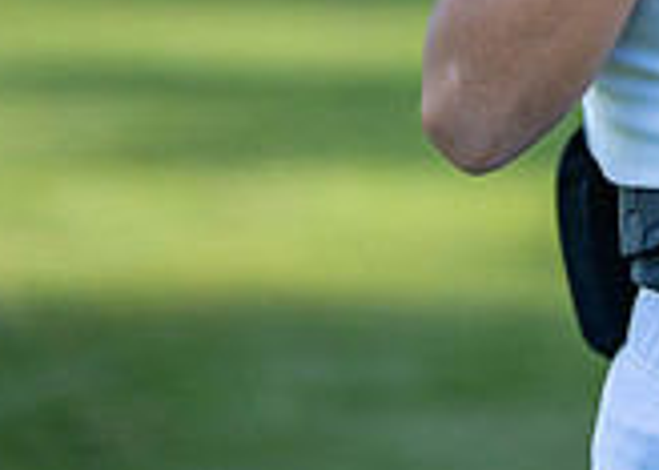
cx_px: 908
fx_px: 3854
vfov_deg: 6.8
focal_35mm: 206
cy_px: -366
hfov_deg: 9.6
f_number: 1.2
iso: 100
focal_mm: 50
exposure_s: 1/2500
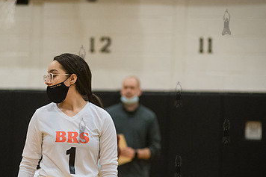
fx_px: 1625
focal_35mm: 220
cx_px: 81
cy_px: 130
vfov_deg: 6.2
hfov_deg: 9.4
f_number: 3.2
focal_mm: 135
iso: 5000
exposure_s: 1/400
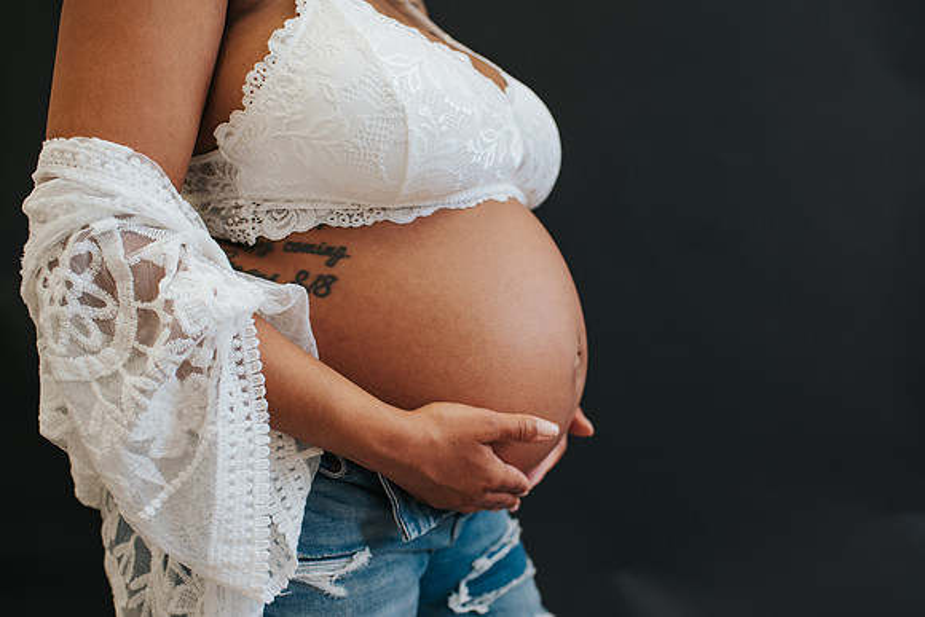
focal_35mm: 39
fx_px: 990
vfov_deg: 34.6
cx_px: 495
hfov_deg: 50.0
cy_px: 326
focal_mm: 35
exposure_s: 1/125
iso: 500
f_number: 2.8
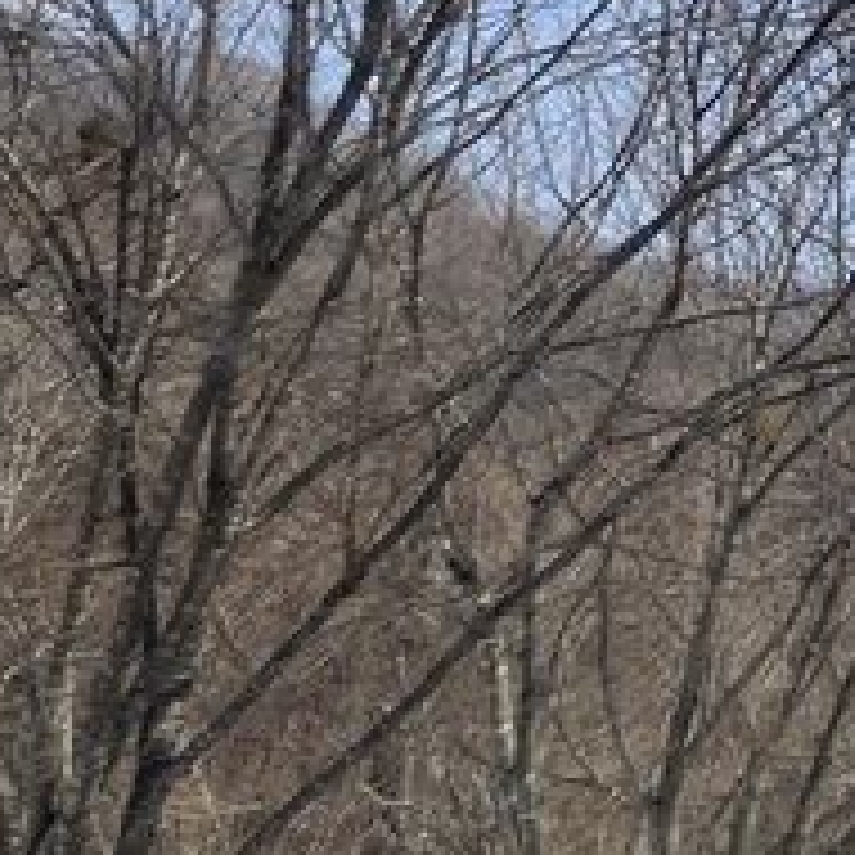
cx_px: 1802
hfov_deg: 13.6
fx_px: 2962
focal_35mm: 106
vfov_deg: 15.7
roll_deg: -0.3
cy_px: -200
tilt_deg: +18.8
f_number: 1.8
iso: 32
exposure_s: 1/2433
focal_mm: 3.99
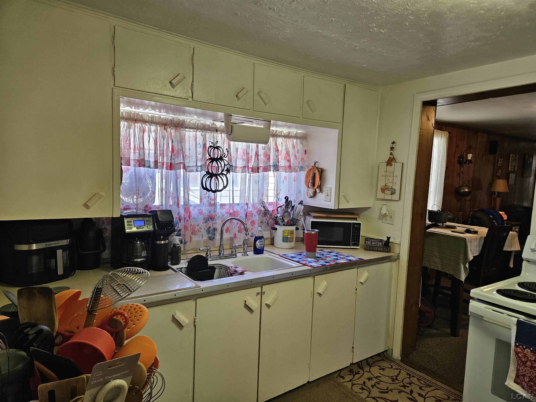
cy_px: 201
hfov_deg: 73.9
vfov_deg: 58.9
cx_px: 268
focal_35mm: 23
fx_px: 356
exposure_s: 1/120
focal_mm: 5.4
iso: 200
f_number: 1.8
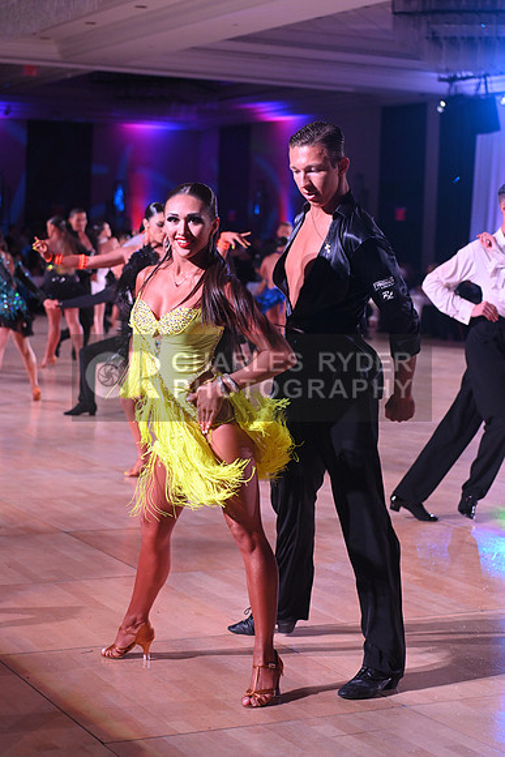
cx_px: 252
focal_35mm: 70
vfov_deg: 28.8
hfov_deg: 19.5
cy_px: 378
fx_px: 1472
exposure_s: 1/320
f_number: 4
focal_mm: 70
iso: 2500
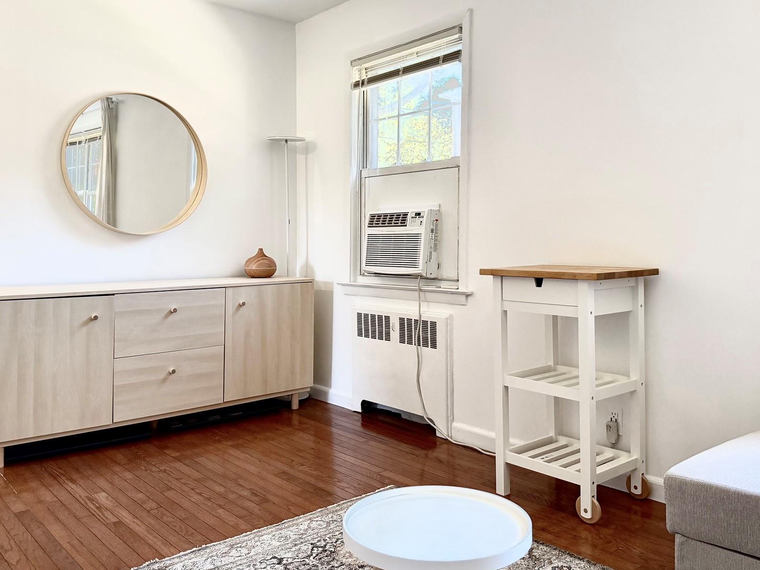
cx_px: 383
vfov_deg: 45.3
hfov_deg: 58.4
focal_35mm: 31
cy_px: 242
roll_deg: -0.1
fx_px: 681
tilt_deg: +0.8
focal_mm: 6.76
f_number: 1.78
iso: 200
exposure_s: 1/116
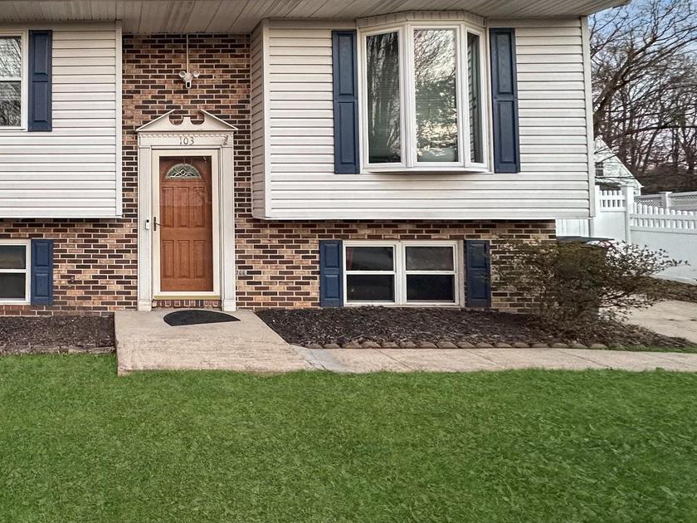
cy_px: 183
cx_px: 100
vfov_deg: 55.9
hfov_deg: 62.7
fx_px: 483
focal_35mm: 24
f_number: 2.2
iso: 200
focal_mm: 2.22
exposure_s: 1/99
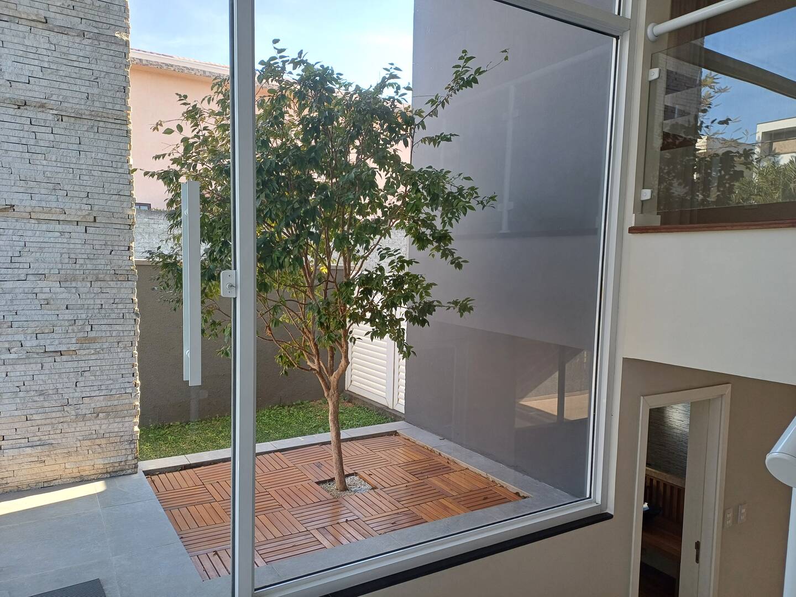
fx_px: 575
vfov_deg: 54.9
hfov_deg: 69.4
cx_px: 398
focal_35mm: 25
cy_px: 298
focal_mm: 4.65
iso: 50
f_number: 1.8
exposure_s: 1/120
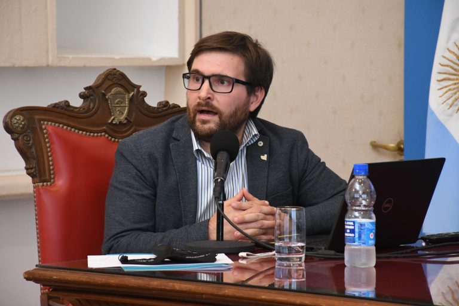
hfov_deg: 9.8
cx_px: 230
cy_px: 153
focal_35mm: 210
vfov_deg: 6.5
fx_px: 2677
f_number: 8
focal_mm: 140
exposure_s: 1/250
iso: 3200
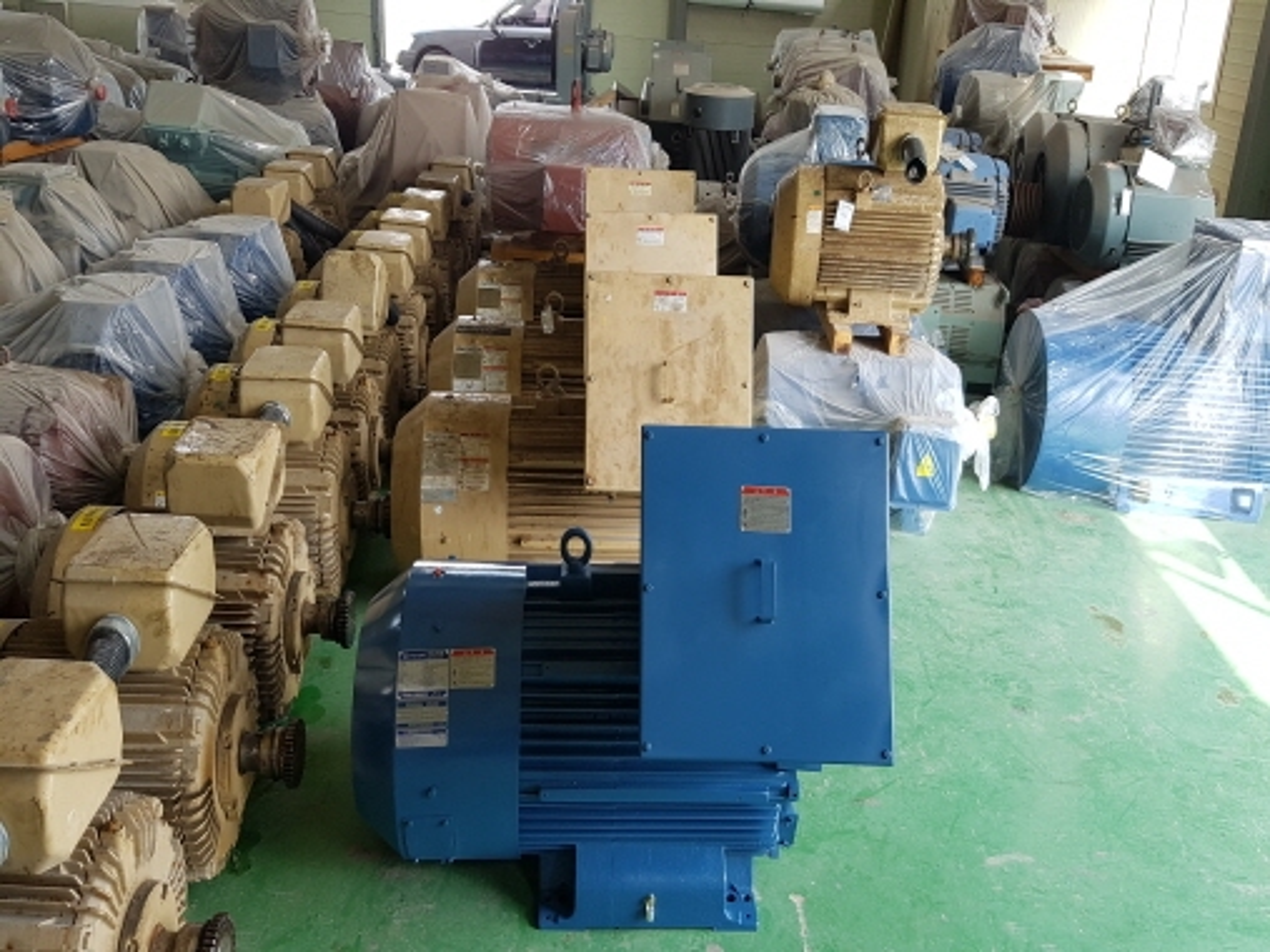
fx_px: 954
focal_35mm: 26
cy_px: 476
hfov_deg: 67.3
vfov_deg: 53.0
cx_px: 635
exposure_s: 1/122
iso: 50
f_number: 1.7
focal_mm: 4.2
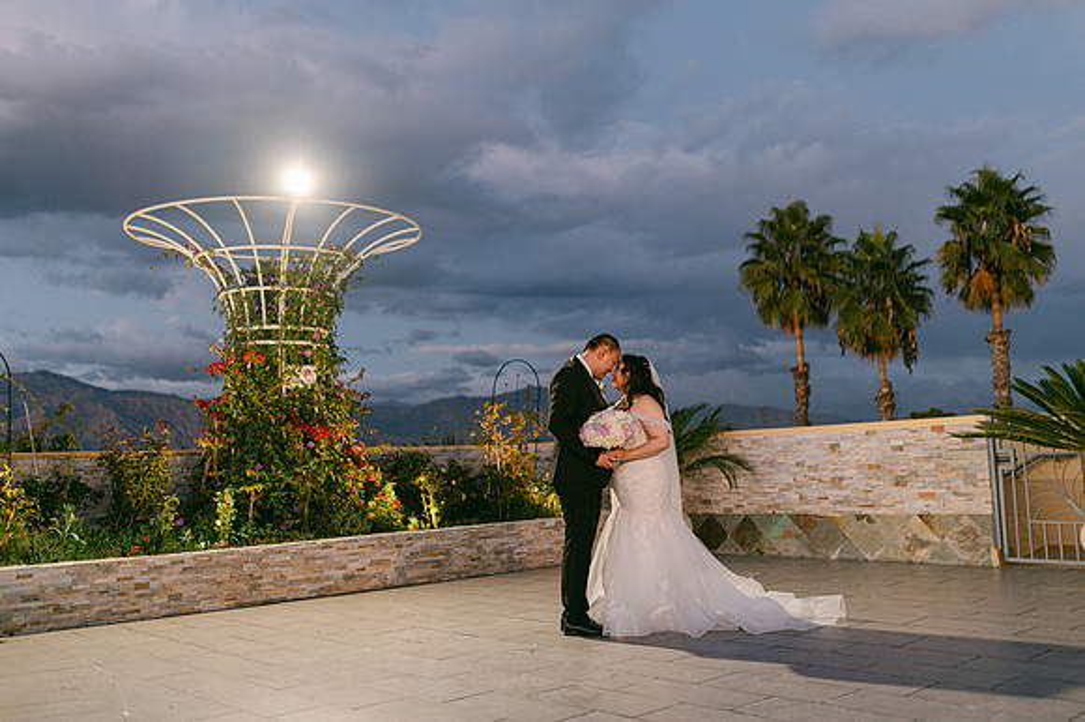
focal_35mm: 35
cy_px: 361
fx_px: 1054
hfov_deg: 54.5
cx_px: 542
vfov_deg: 37.8
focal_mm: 35
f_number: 1.4
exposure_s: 1/125
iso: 250
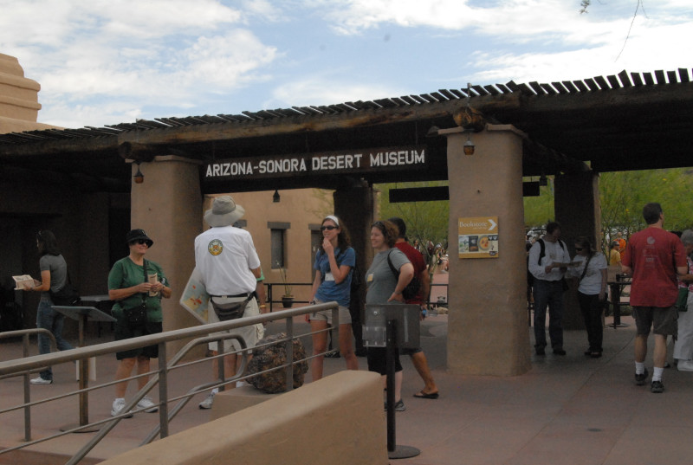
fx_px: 810
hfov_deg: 46.3
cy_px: 232
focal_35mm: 42
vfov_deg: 32.0
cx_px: 346
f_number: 14
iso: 1600
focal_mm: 28
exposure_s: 1/800
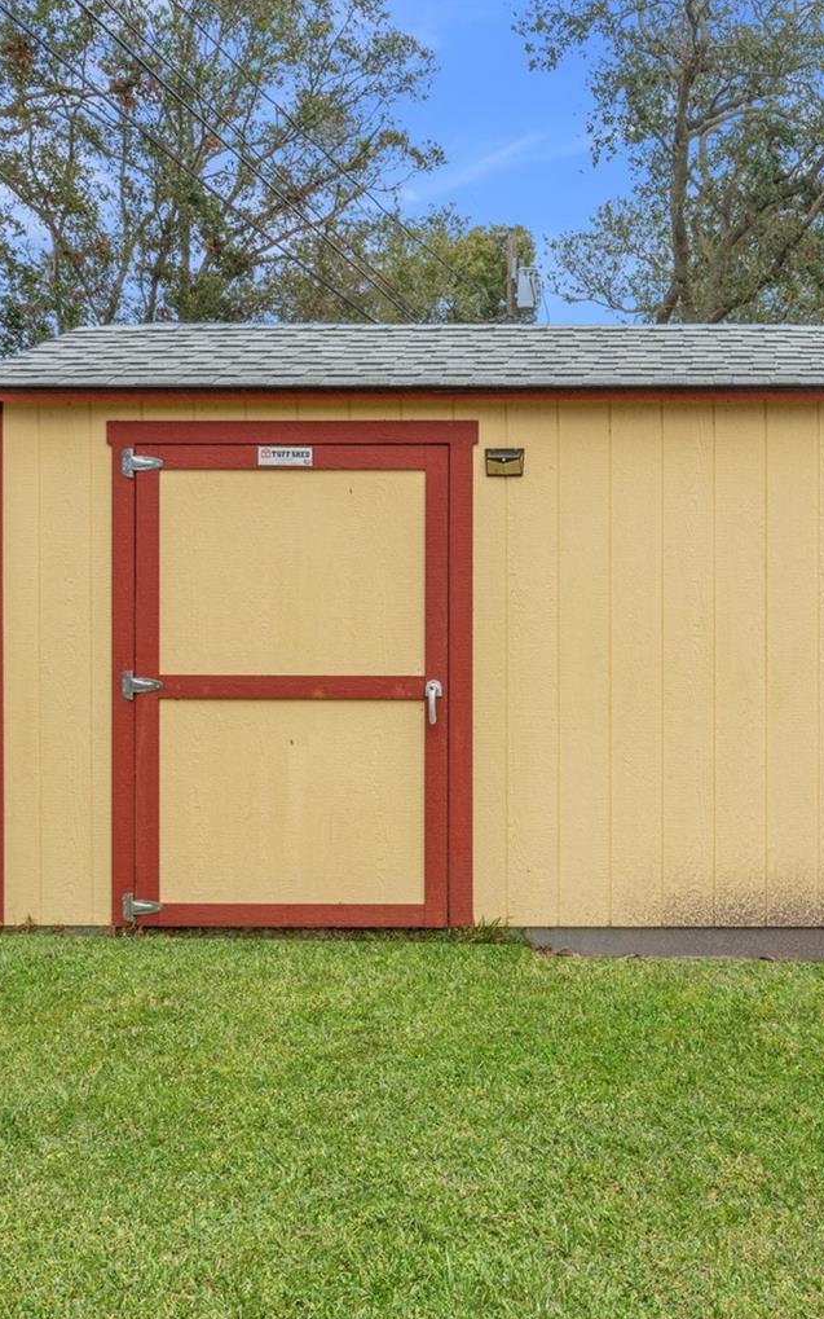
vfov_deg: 41.8
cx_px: 696
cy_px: 667
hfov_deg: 26.2
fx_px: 1724
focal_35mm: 48
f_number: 8
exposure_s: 1/50
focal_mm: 20
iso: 400
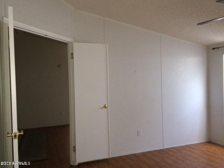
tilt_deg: -1.0
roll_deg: +2.2
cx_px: 114
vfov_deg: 46.8
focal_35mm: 30
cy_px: 84
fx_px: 194
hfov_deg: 60.0
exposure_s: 1/30
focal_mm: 4.15
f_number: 2.2
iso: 160
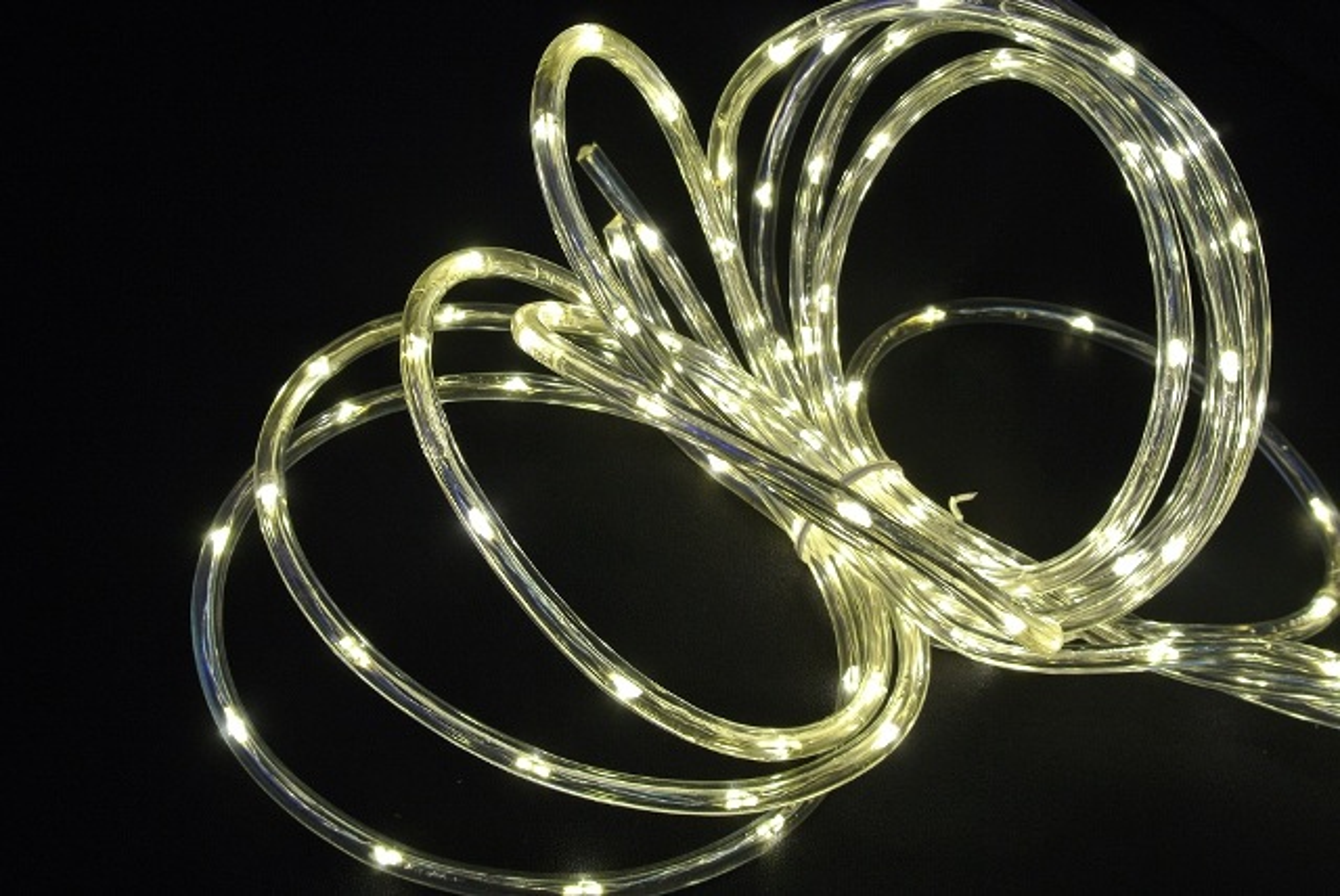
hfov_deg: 38.8
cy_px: 448
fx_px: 1900
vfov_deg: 26.5
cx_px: 670
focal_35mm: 51
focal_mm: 18.9
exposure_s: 1/25
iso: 180
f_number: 9
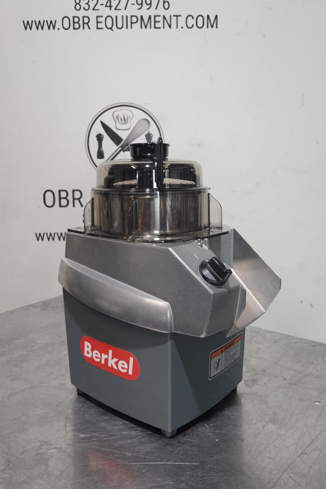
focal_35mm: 33
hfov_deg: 40.0
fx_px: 448
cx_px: 163
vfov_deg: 57.2
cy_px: 244
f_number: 3.5
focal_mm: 12.25
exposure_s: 1/40
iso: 500
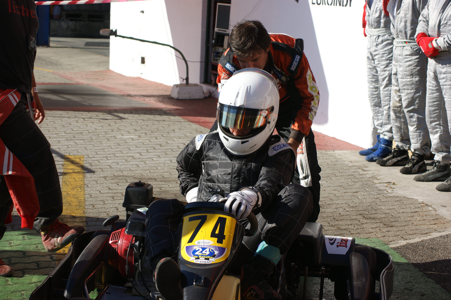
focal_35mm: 82
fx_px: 1033
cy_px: 150
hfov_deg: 24.6
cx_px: 226
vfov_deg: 16.5
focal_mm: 55
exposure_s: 1/250
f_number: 7.1
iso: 100
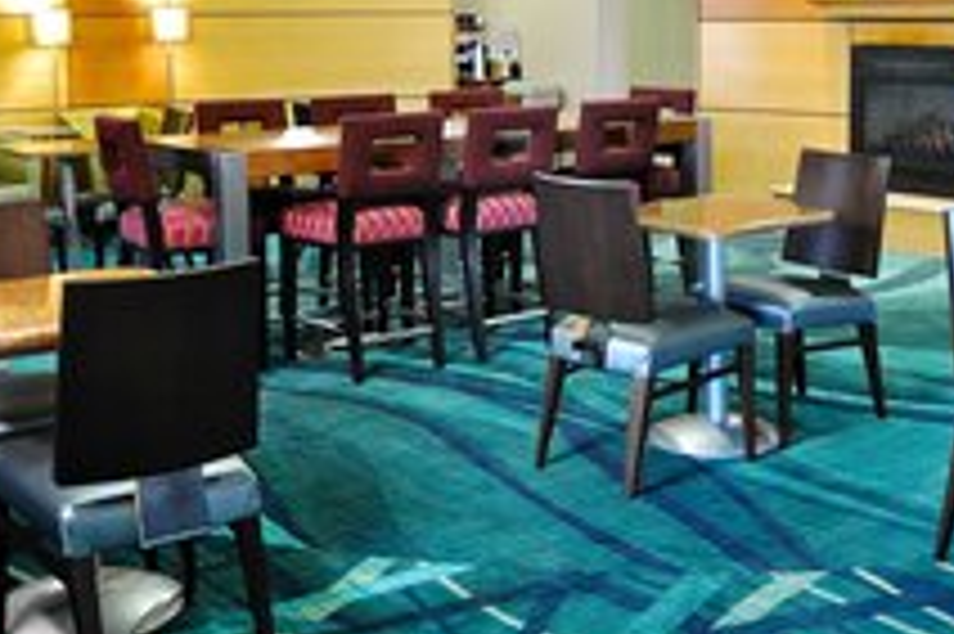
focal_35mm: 49
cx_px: 590
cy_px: 135
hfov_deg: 40.1
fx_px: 1297
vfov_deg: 27.0
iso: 400
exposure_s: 1/20
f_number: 2.8
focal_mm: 18
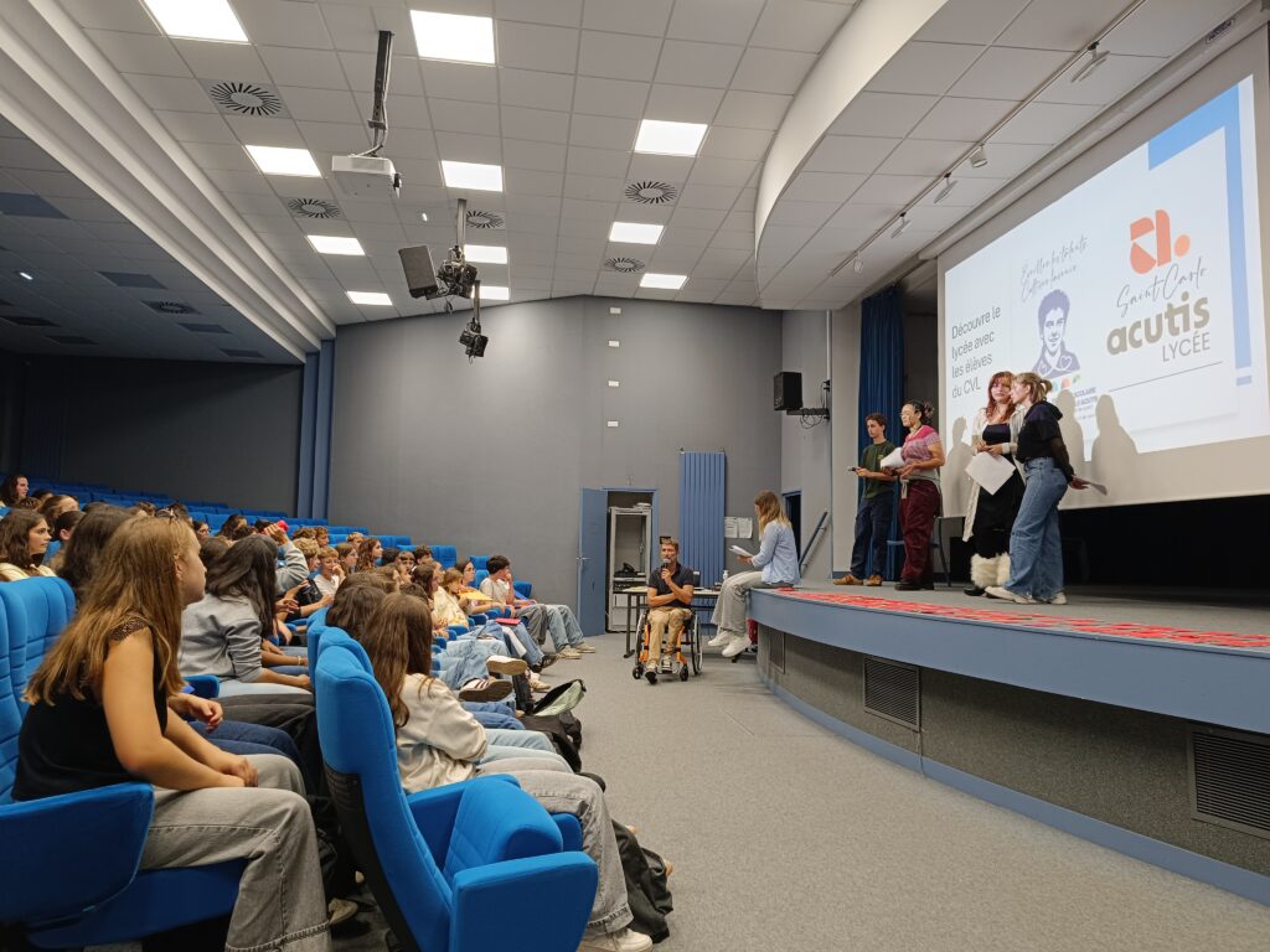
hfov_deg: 71.6
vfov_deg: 56.8
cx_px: 635
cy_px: 476
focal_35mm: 24
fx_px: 881
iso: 401
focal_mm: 5.59
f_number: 1.88
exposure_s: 1/50.1
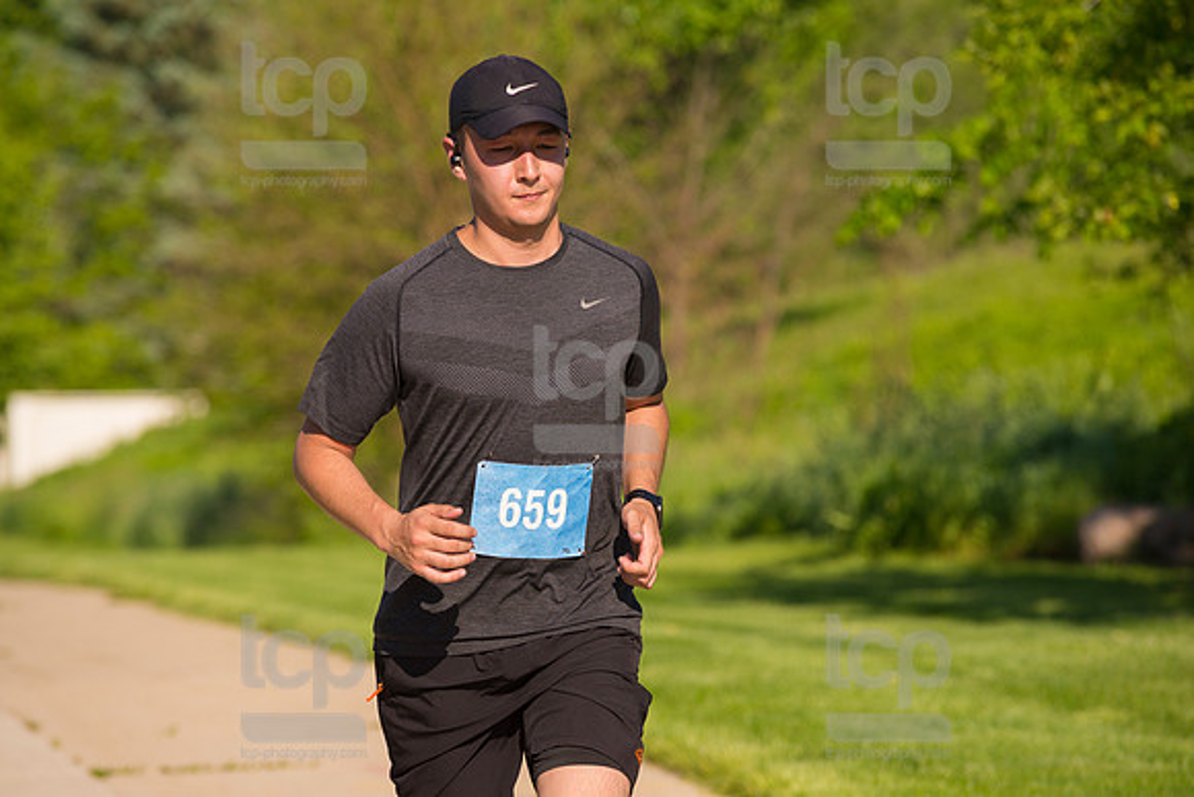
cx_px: 597
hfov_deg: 10.3
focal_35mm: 200
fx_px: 6635
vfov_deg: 6.9
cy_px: 398
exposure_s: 1/2000
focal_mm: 200
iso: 400
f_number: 5.6
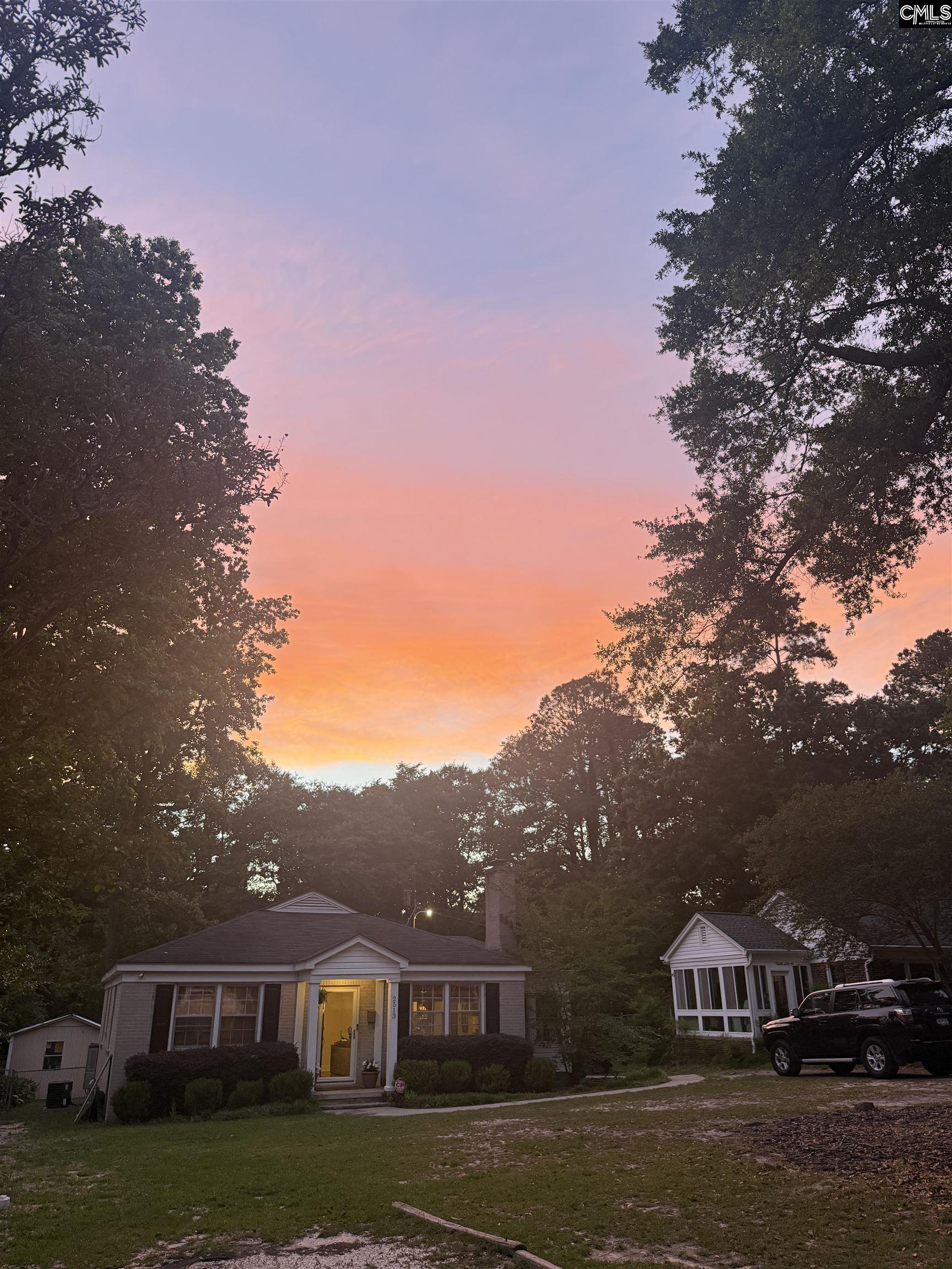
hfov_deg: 56.8
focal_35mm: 24
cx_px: 476
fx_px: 880
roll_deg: -0.8
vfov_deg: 71.6
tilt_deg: +24.6
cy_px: 634
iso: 320
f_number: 1.78
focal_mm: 6.76
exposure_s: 1/60
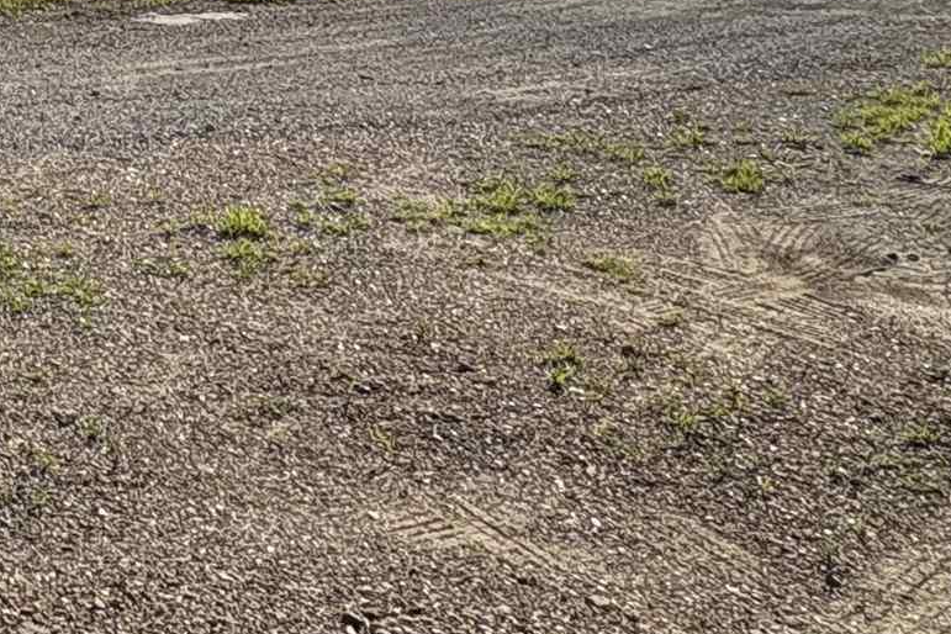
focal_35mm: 58
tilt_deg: +9.4
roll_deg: +4.1
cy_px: -393
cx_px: -343
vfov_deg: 19.4
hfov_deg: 27.6
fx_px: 1532
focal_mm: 2.22
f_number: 2.2
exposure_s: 1/2208
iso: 50
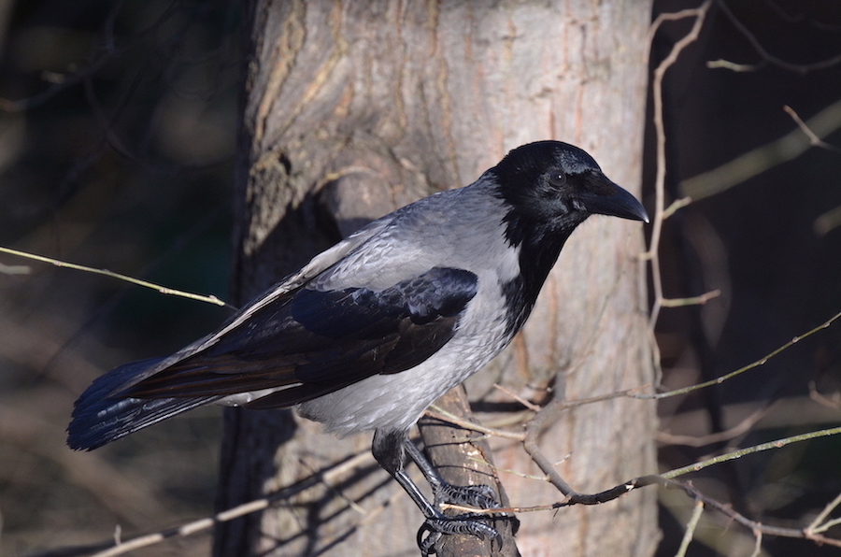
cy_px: 278
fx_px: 14686
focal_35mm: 630
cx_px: 420
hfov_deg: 3.3
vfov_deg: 2.2
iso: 640
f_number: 5.6
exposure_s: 1/1000
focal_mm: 420
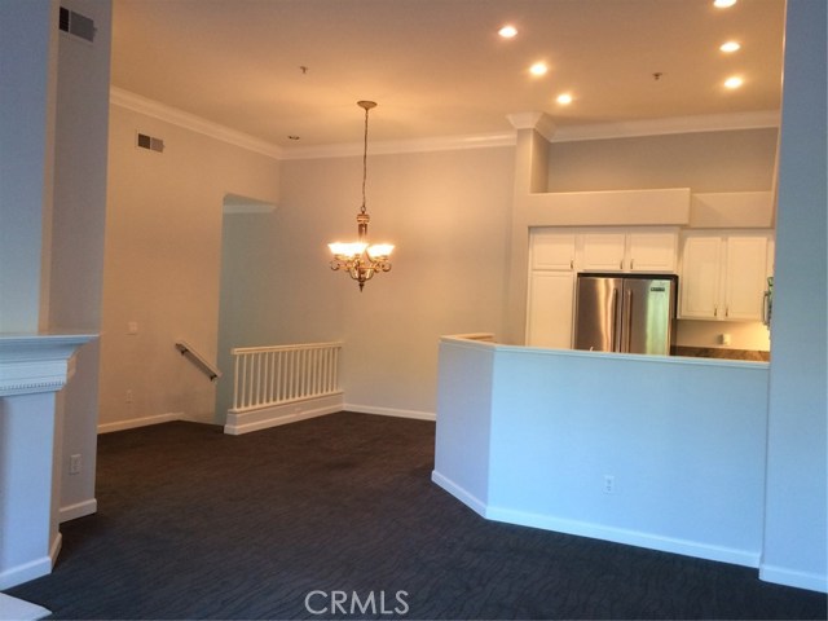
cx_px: 414
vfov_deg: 48.2
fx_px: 694
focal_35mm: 29
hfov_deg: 61.7
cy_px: 310
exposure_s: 1/30
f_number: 2.2
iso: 125
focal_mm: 4.15
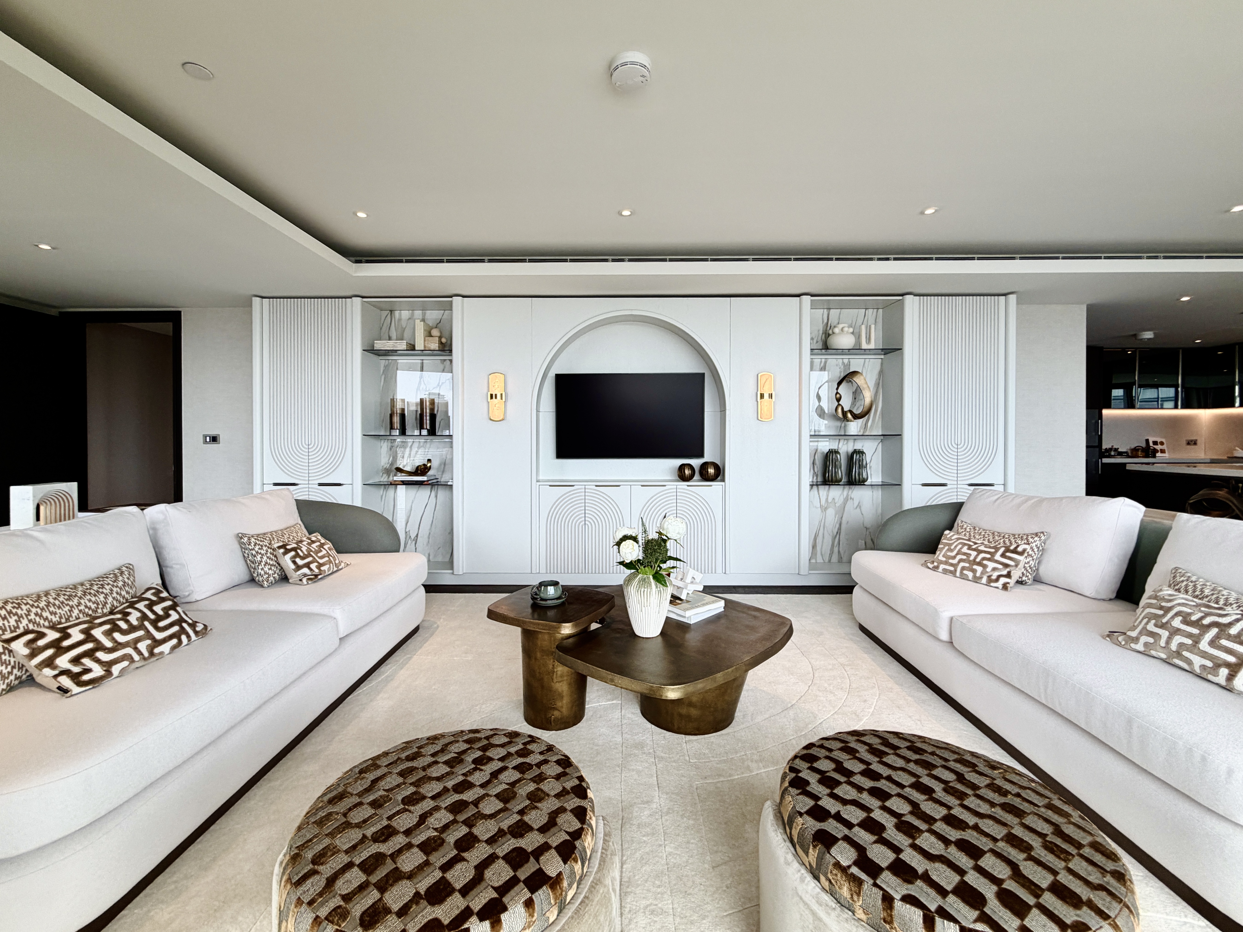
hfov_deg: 102.1
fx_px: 503
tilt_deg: +0.5
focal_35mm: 14
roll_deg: +0.6
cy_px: 466
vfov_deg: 85.7
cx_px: 622
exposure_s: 1/100
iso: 64
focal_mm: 2.22
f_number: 2.2
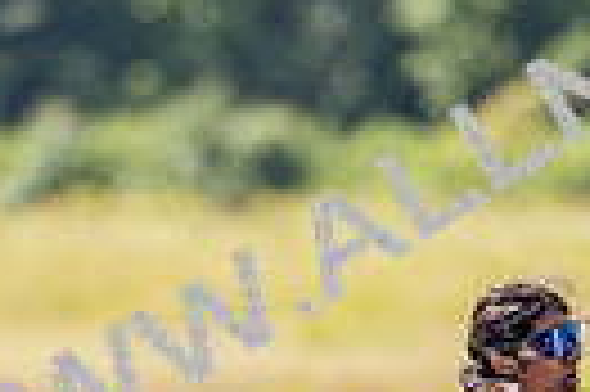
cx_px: 428
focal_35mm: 1772
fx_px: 29005
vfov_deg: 0.8
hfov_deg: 1.2
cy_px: 534
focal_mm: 400
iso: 360
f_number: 4.5
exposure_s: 1/2500
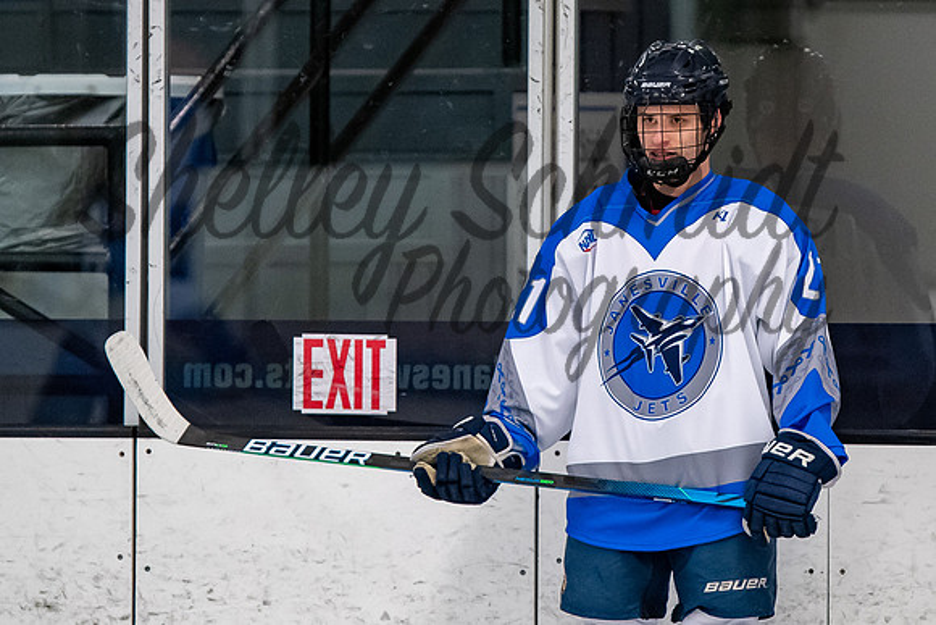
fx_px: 13147
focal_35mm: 506
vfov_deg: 2.7
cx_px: 627
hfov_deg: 4.1
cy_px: 160
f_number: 3.2
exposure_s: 1/800
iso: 2000
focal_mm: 200
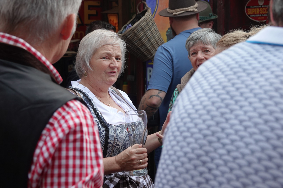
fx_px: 511
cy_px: 94
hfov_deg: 31.0
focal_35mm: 65
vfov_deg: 20.9
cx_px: 142
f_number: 3.5
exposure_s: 1/80
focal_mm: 23.95
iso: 160
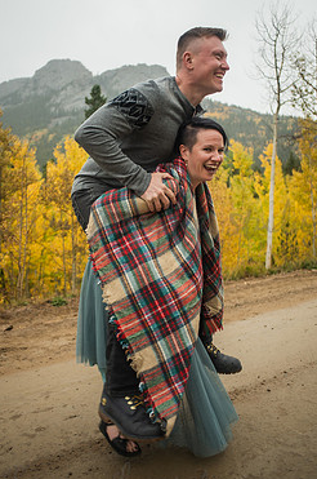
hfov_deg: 38.7
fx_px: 451
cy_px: 218
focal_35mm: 34
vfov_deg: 55.8
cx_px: 150
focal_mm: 28
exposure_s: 1/160
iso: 320
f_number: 2.8
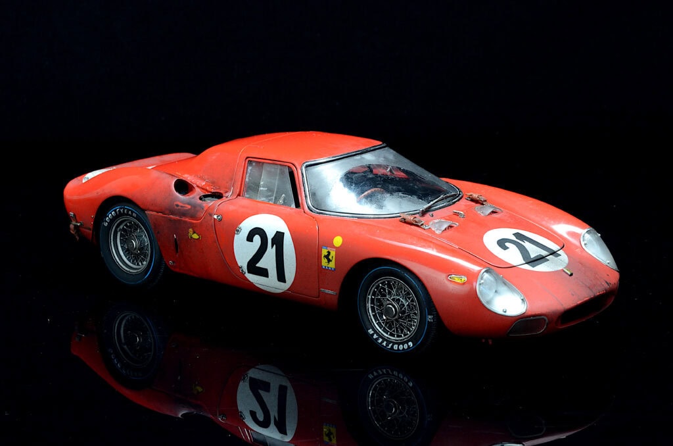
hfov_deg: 22.0
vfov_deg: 14.6
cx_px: 336
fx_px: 1735
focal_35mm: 93
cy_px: 223
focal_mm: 62
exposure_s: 1/6
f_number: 18
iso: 800
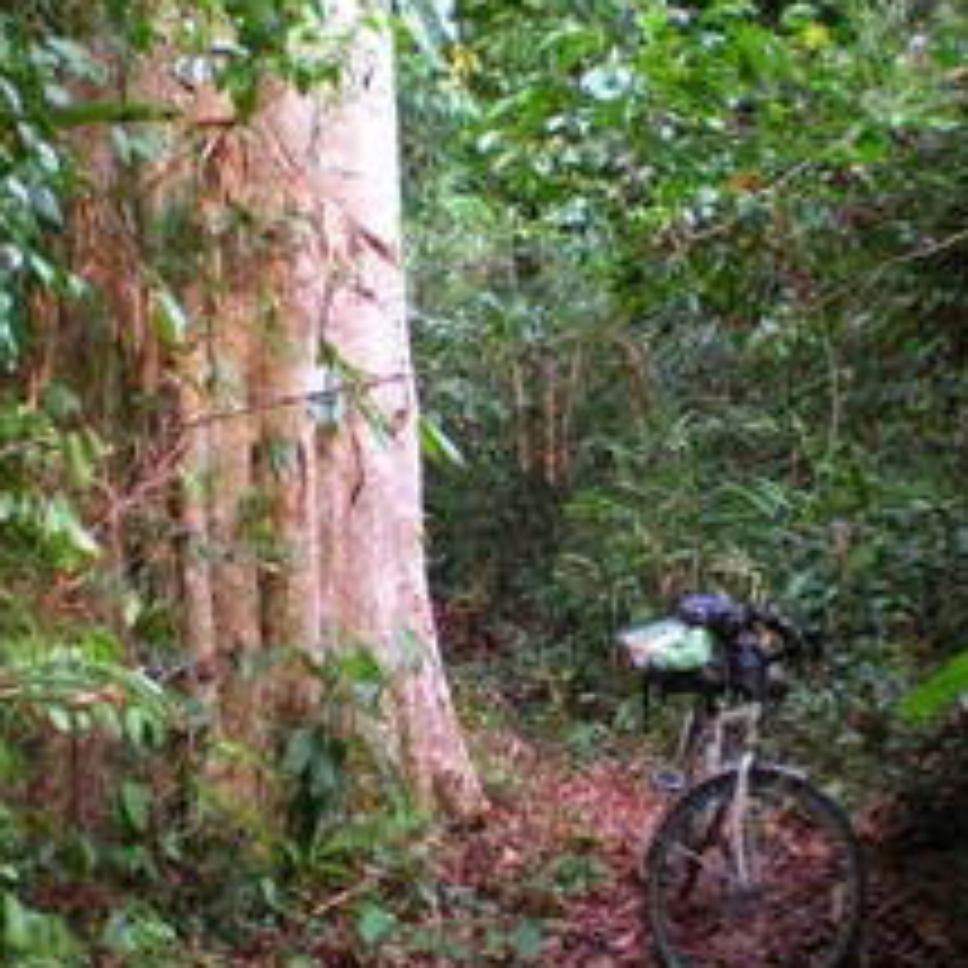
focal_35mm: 56
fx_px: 1772
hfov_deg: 30.5
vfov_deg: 30.5
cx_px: 443
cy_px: 574
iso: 100
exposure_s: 1/27.3
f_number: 3.1
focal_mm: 6.3
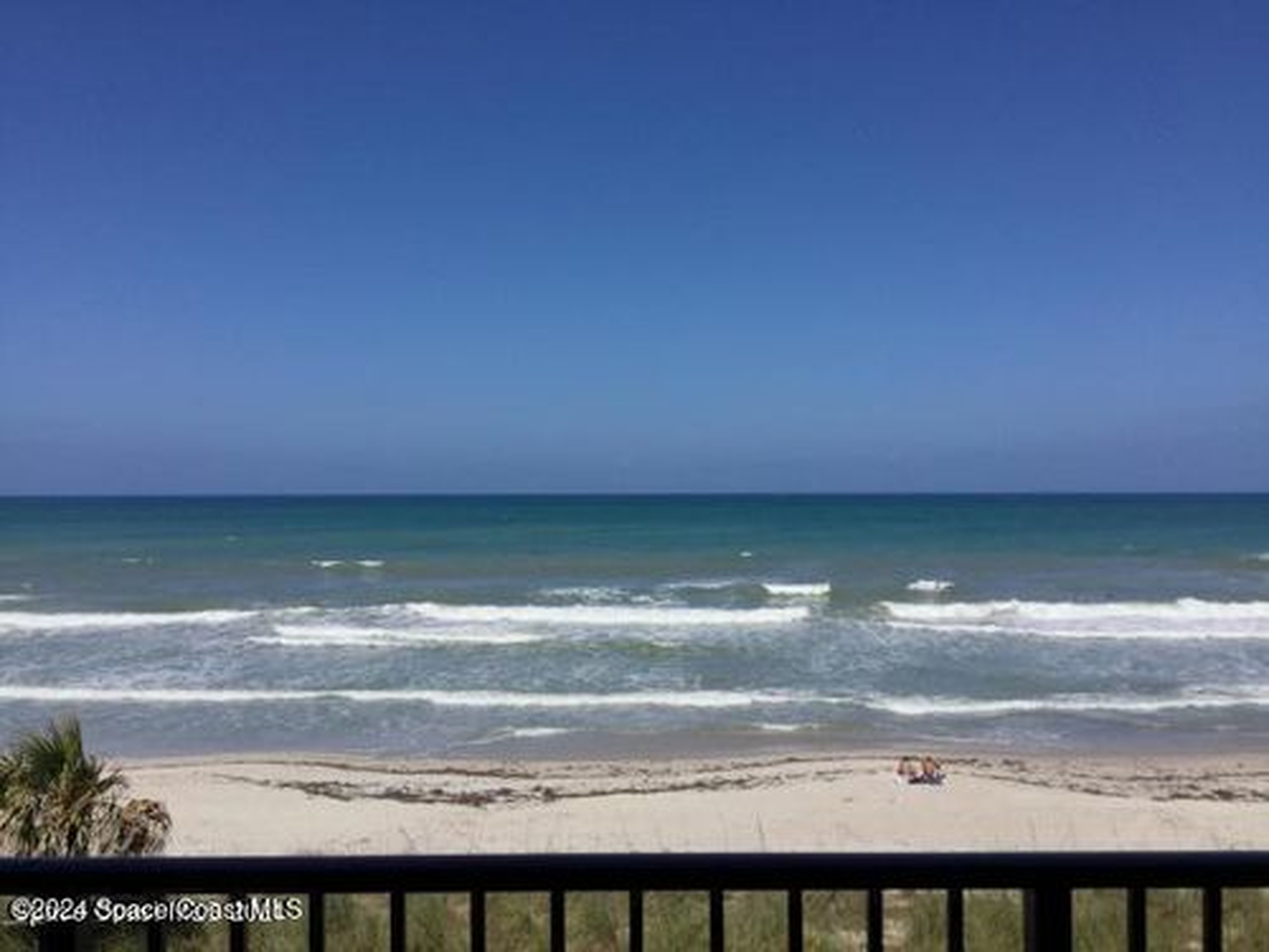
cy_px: 476
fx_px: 1136
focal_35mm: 31
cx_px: 634
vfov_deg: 45.4
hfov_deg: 58.4
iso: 25
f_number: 2.4
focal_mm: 3.3
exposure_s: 1/2551
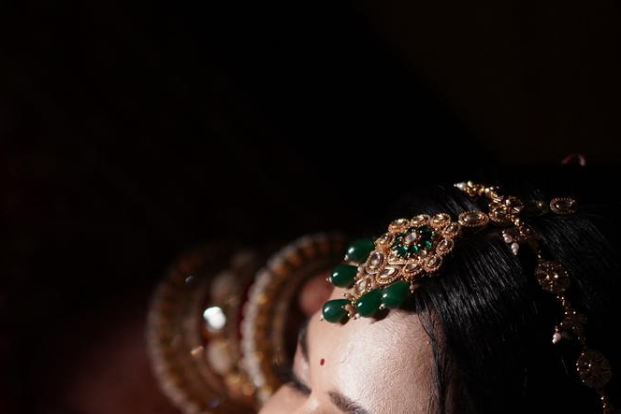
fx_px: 2571
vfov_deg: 9.1
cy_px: 509
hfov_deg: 13.7
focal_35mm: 149
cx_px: 82
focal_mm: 55
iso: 2000
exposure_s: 1/100
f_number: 2
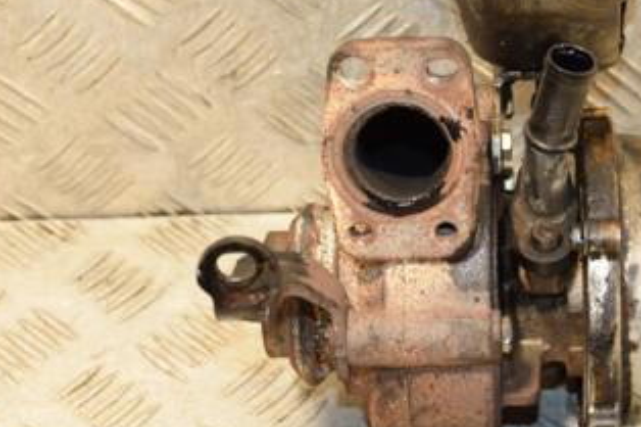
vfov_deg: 12.6
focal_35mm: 109
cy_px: 221
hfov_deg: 18.7
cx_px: 425
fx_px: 1940
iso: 800
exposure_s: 1/200
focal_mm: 38
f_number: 5.6
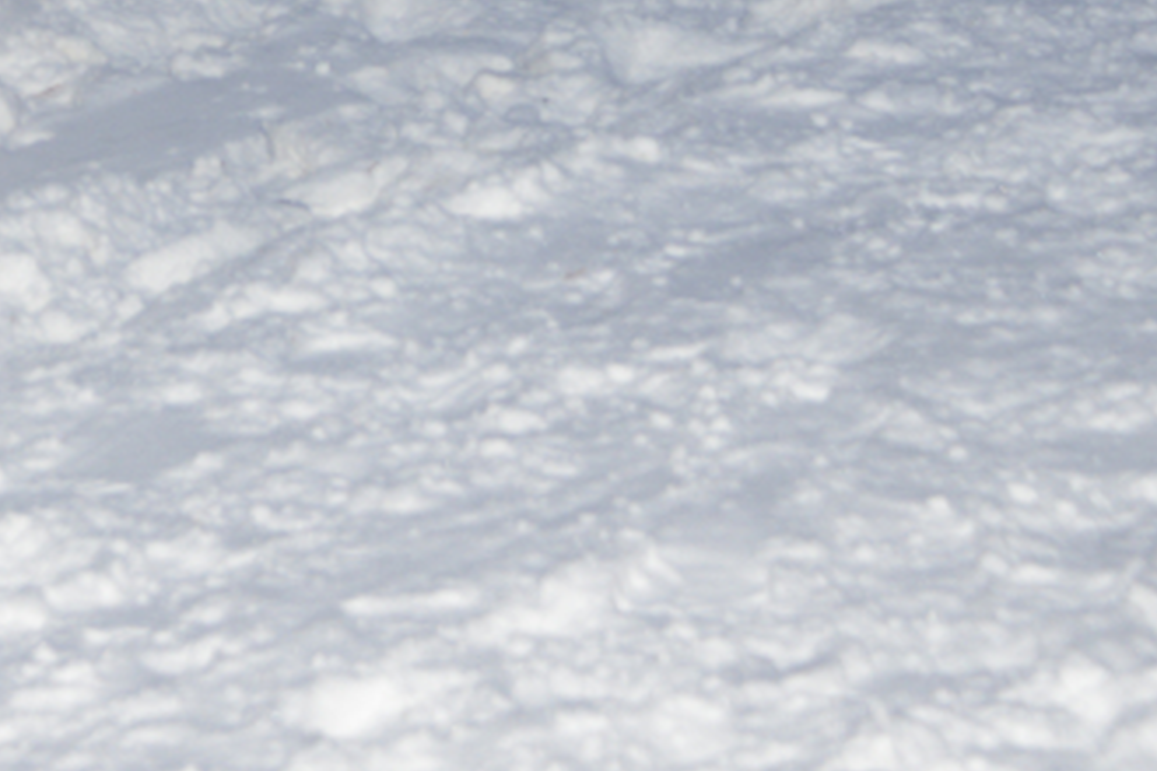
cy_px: -268
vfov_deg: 7.7
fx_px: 5656
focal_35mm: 176
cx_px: -365
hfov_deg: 11.4
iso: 500
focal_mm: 58
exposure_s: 1/250
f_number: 4.5
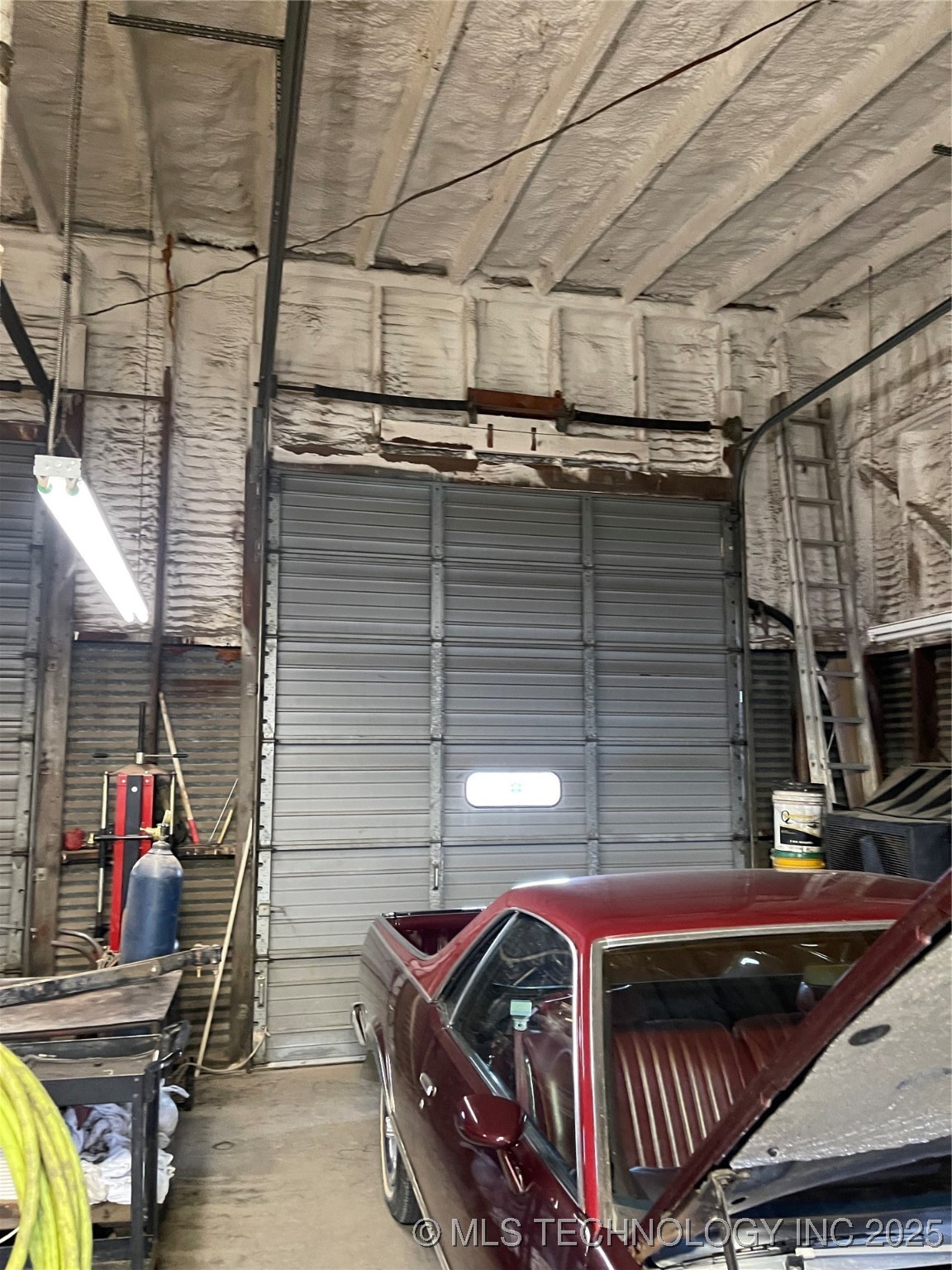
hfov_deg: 54.9
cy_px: 635
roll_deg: -0.1
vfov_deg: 69.4
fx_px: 917
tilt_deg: +6.2
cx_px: 476
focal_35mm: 25
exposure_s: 1/40
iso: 640
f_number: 1.6
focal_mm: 5.1
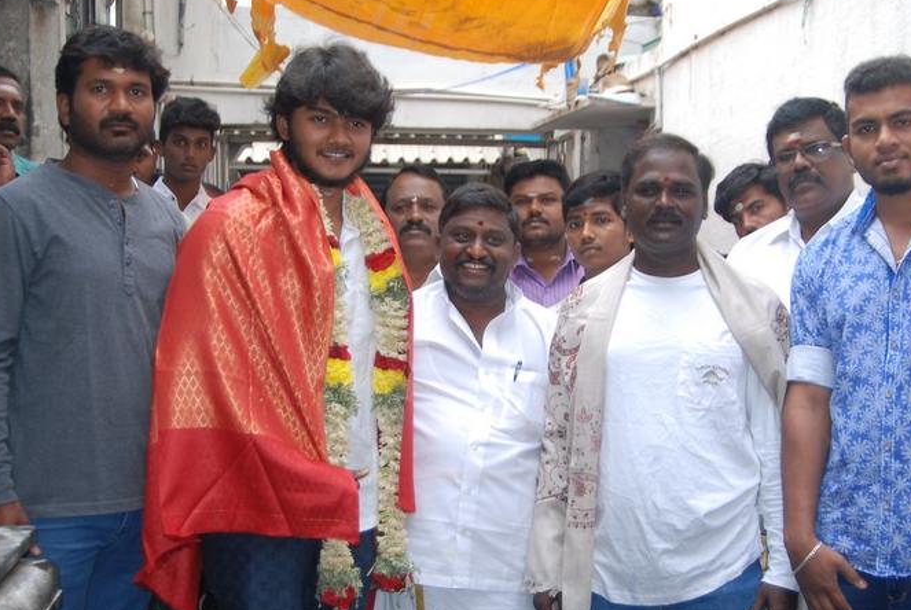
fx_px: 1444
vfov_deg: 23.8
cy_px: 393
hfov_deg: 35.0
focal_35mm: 57
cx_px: 493
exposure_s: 1/60
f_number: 3.8
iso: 250
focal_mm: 28
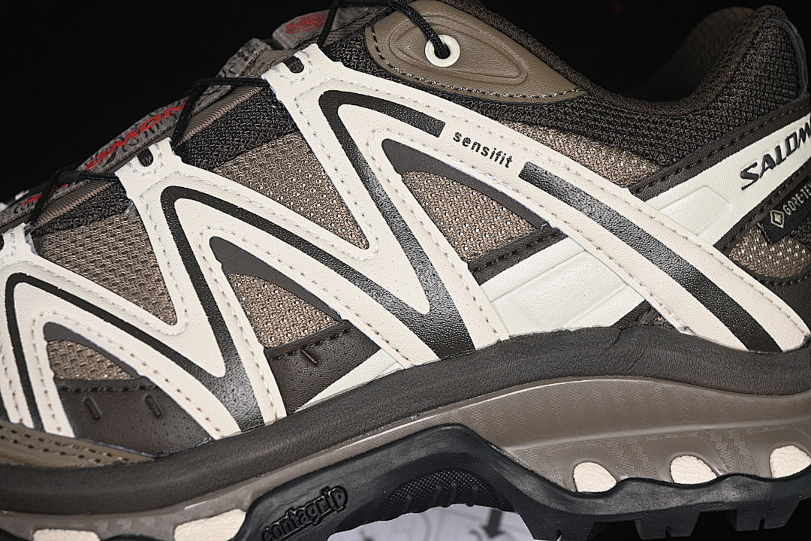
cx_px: 406
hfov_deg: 27.0
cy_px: 270
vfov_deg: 18.2
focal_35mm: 75
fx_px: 1689
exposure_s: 1/60
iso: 160
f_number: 6.3
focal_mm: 50
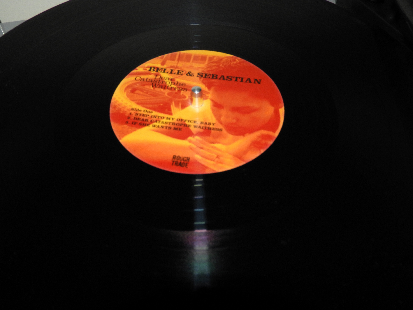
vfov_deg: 46.8
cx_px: 206
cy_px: 155
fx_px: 358
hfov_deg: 60.0
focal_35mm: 30
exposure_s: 1/30
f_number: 3.5
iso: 200
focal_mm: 5.4
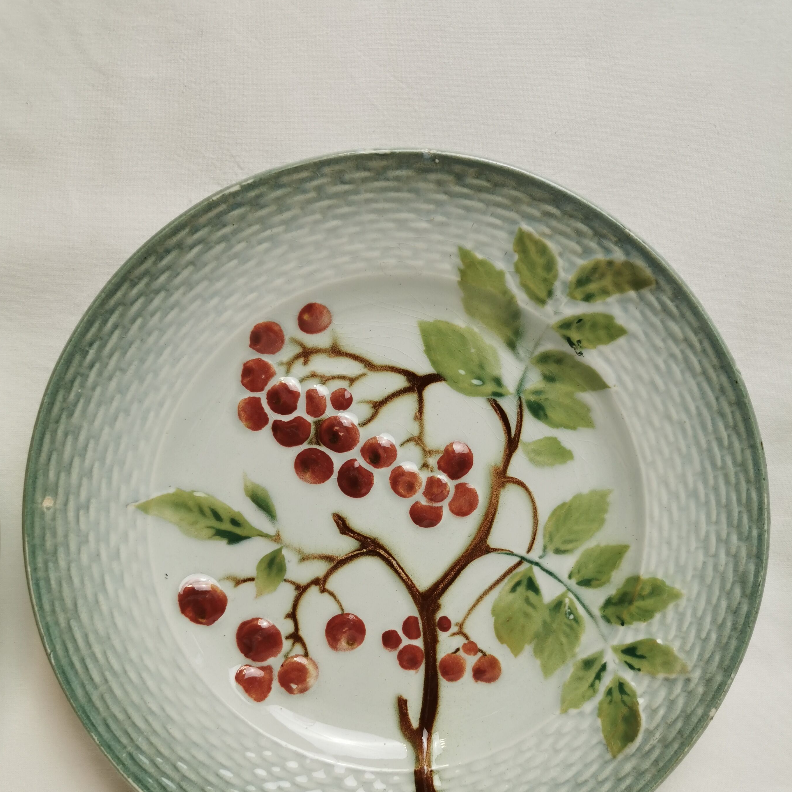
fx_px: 828
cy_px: 505
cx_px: 395
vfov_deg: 50.5
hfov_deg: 51.1
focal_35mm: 32
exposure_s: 1/100
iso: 50
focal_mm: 5.58
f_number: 1.8
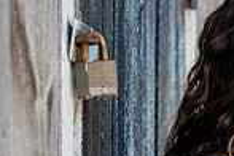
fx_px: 1794
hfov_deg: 7.4
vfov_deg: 5.0
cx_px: 245
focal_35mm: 276
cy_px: 205
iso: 100
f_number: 5.6
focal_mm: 70
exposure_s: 1/250
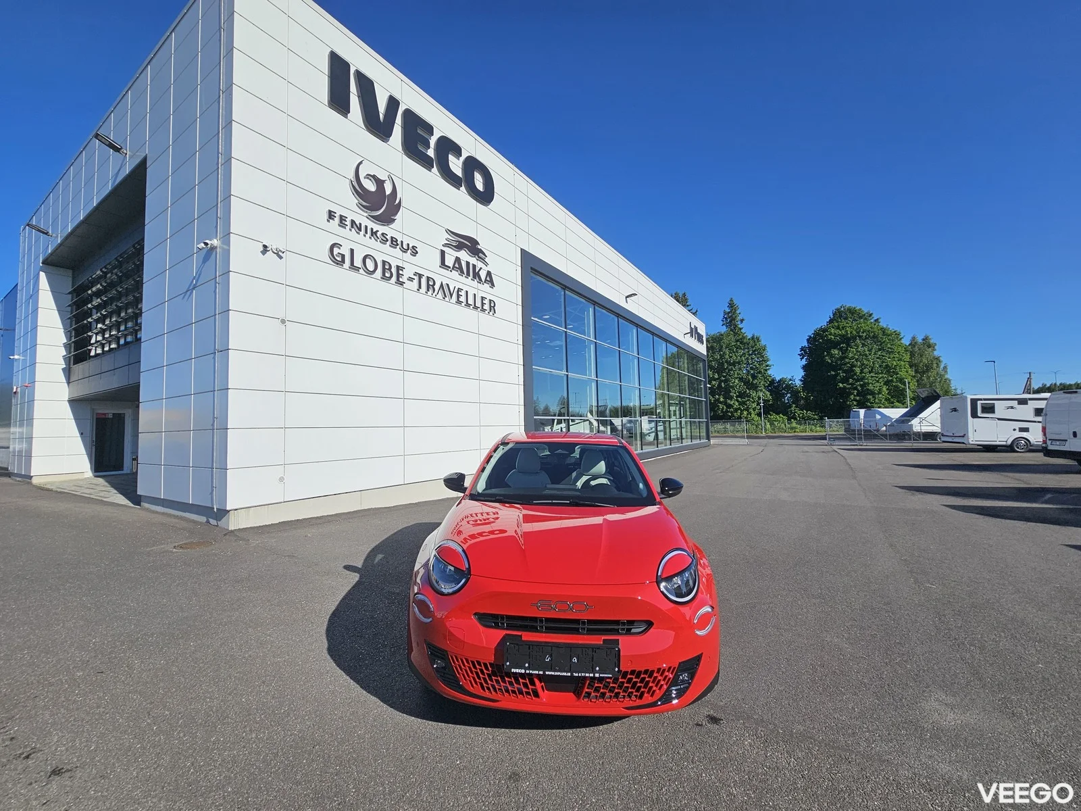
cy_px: 406
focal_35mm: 13
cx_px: 540
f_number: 2.2
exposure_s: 1/4187
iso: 50
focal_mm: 2.2
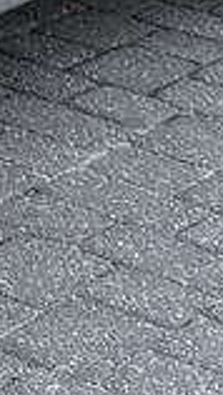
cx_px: -421
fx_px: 2783
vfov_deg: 7.6
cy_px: -568
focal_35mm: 265
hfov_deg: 4.4
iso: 80
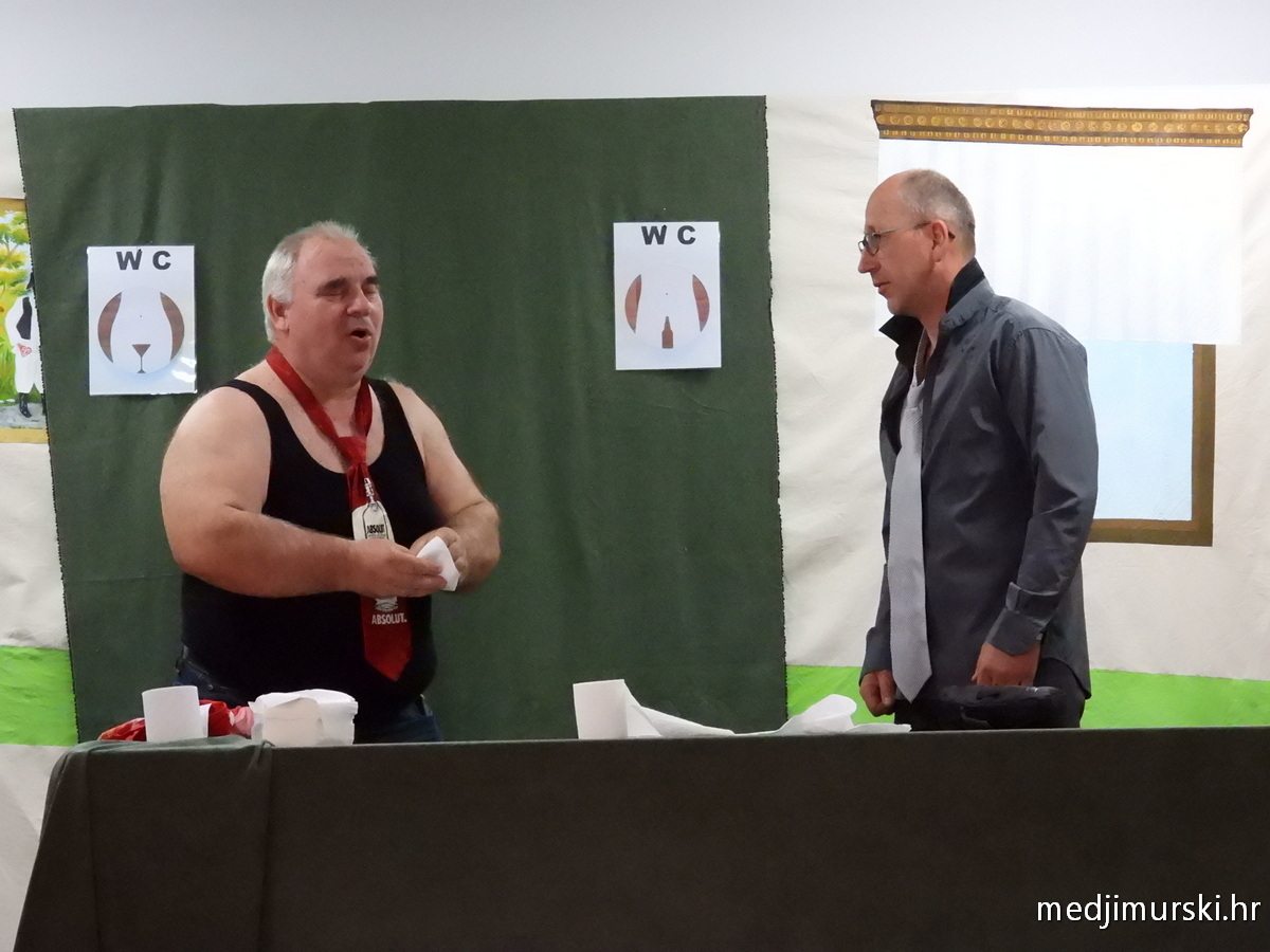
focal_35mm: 200
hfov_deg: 9.9
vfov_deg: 7.4
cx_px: 635
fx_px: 7338
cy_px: 476
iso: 3200
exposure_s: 1/250
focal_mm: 35.9
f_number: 4.5
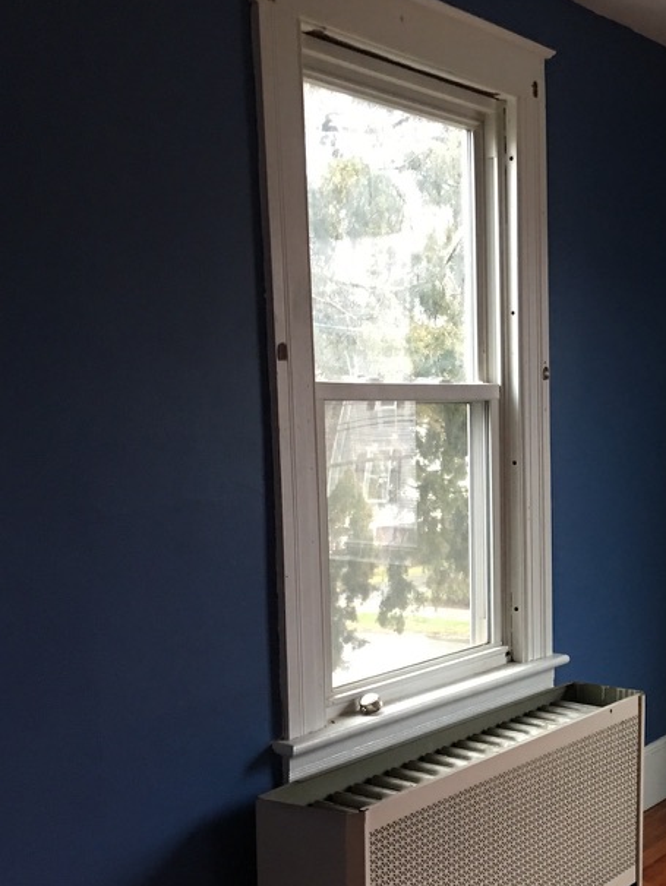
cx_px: 609
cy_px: 545
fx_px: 1256
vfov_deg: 38.7
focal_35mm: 49
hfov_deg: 28.5
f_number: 2.2
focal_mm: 4.15
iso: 64
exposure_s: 1/15
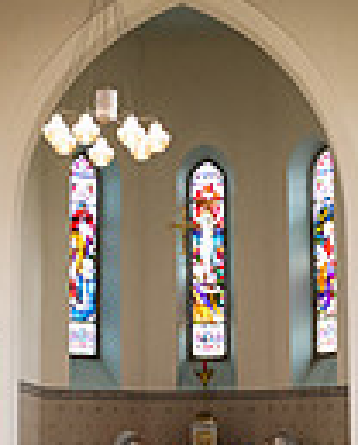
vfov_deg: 18.9
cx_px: 207
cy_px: 295
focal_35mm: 101
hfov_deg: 15.3
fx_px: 1331
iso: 800
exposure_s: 1/160
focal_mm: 24
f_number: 3.5
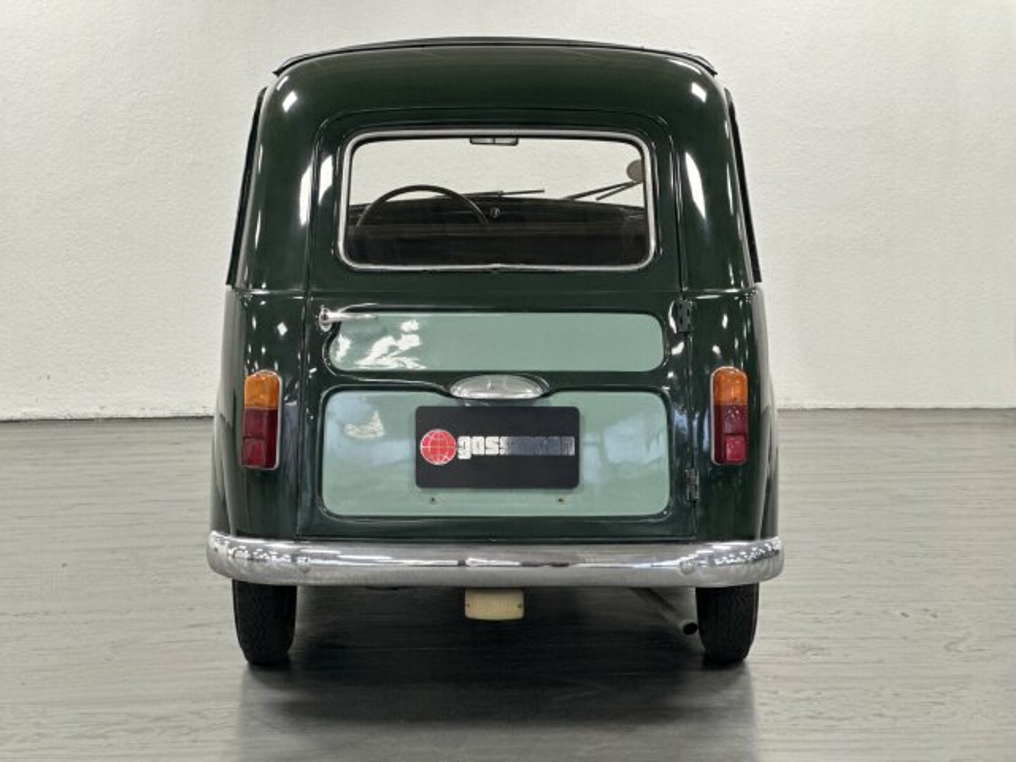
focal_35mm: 77
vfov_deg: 19.1
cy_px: 381
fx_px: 2260
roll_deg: -0.9
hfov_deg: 25.3
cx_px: 508
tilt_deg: -7.5
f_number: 2.8
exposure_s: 1/40
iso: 250
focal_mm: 9
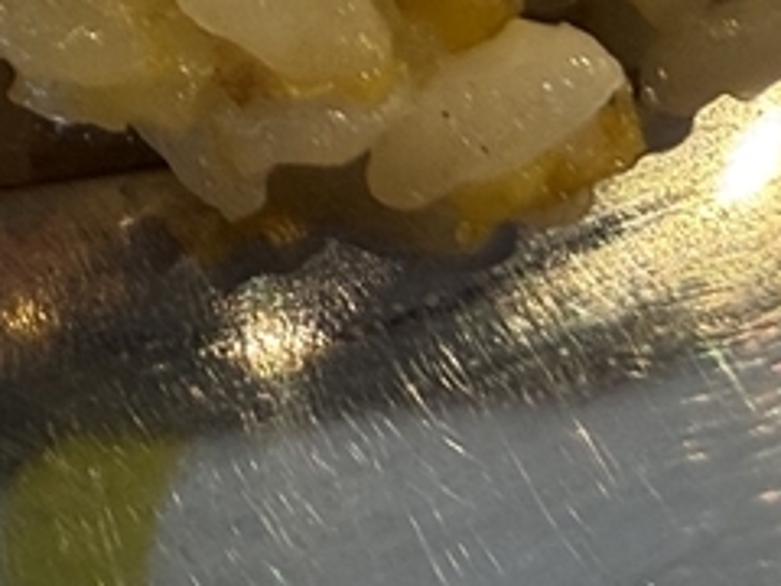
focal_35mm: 125
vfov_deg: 10.3
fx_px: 2820
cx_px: -543
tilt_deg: -48.3
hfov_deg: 14.2
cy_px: -824
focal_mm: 2.22
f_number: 2.2
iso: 100
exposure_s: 1/121
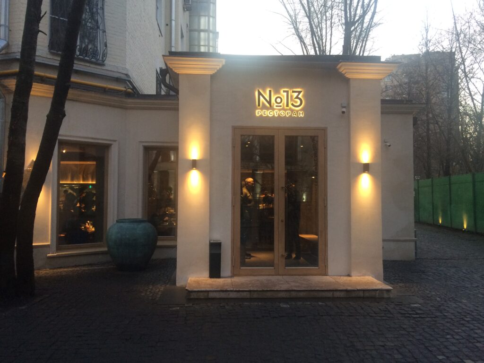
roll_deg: +0.8
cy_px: 182
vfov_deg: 48.2
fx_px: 405
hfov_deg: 61.7
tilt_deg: +1.3
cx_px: 242
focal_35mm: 29
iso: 64
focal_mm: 4.15
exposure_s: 1/33
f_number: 2.2
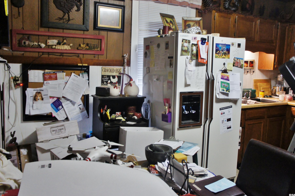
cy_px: 98
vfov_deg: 42.3
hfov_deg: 60.3
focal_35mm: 31
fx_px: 254
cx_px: 152
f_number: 4
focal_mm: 20
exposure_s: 1/30
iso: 1250
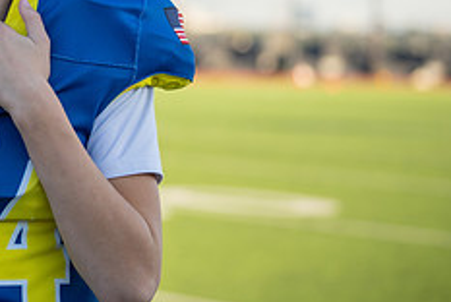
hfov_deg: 11.6
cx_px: -27
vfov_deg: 7.9
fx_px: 2183
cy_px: 45
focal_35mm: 174
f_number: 2.8
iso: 100
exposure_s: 1/500
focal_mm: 70
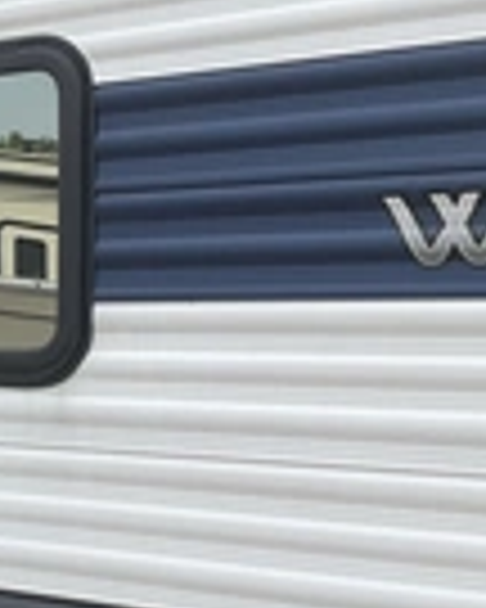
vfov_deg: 22.7
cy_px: 279
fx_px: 1510
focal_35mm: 84
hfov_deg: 17.5
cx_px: -86
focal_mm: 3
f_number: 1.8
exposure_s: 1/1786
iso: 25
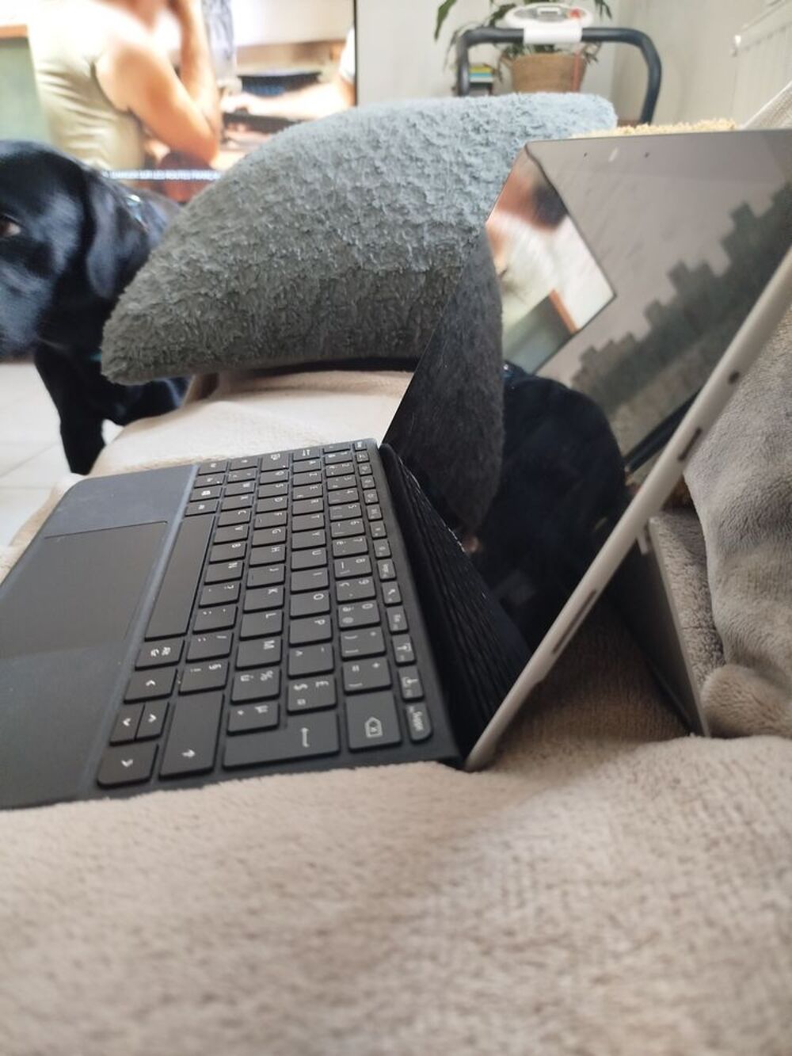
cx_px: 396
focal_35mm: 24
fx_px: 732
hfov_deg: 56.8
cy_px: 528
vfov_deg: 71.6
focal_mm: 5.31
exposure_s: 1/20
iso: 400
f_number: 1.7
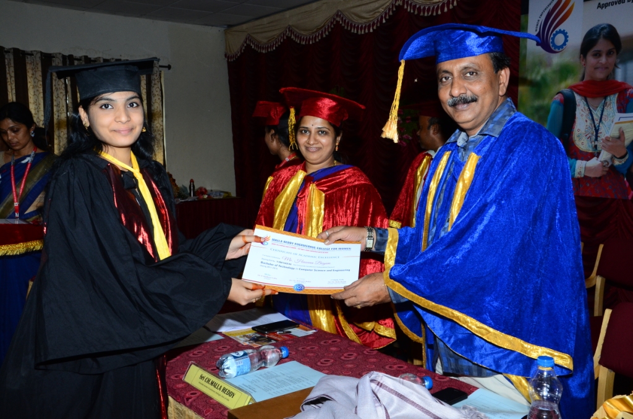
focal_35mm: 38
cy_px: 210
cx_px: 316
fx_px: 658
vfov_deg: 35.3
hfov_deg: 51.4
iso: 800
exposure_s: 1/125
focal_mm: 25
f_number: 11
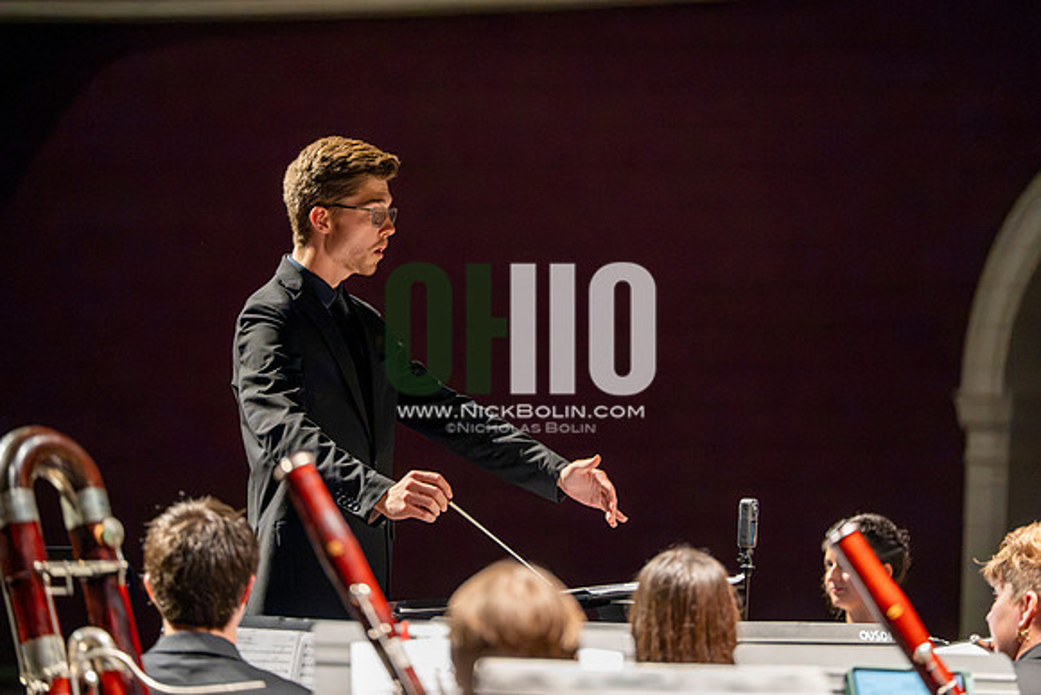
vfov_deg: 7.9
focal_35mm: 175
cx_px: 520
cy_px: 348
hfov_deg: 11.7
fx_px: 5061
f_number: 2.8
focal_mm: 175
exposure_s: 1/640
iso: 12800
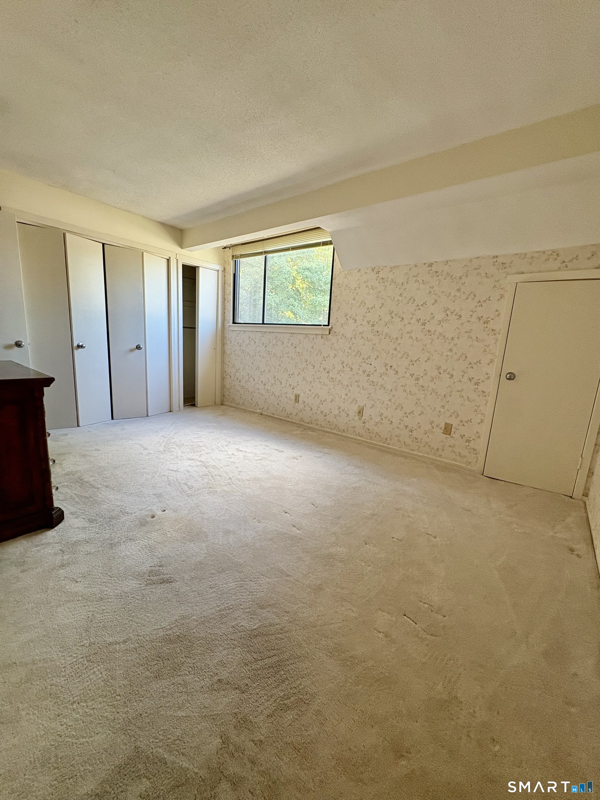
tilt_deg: -10.2
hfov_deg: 85.7
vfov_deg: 102.1
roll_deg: -3.7
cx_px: 300
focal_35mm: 14
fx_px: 324
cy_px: 400
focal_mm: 2.22
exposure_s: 1/120
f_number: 2.2
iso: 200
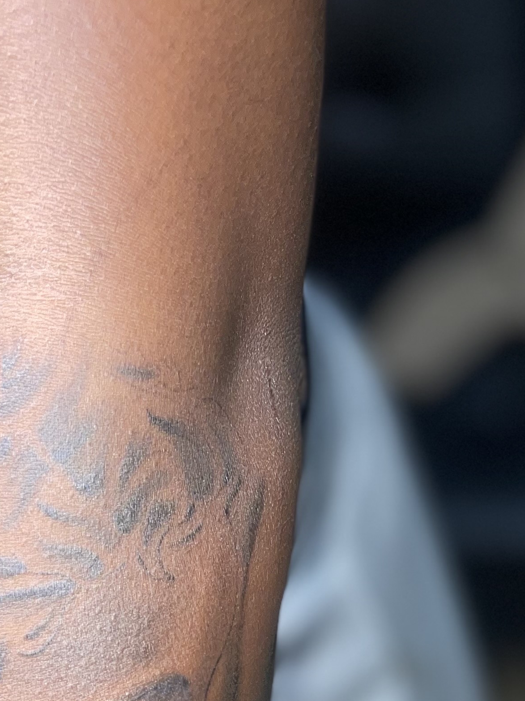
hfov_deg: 21.9
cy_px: 813
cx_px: 221
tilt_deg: -52.2
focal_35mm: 67
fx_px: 1355
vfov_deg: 26.2
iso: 40
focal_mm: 5.1
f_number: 1.6
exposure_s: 1/30
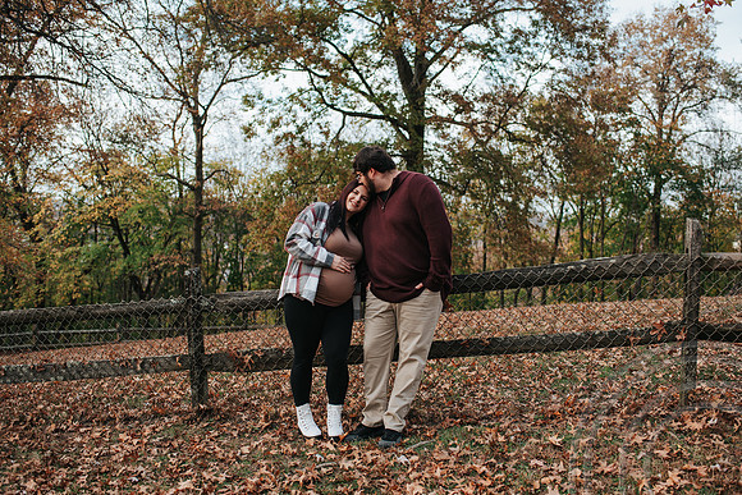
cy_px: 248
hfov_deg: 51.0
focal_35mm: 38
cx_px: 384
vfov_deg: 35.3
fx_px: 778
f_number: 2.8
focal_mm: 35
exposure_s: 1/320
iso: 160
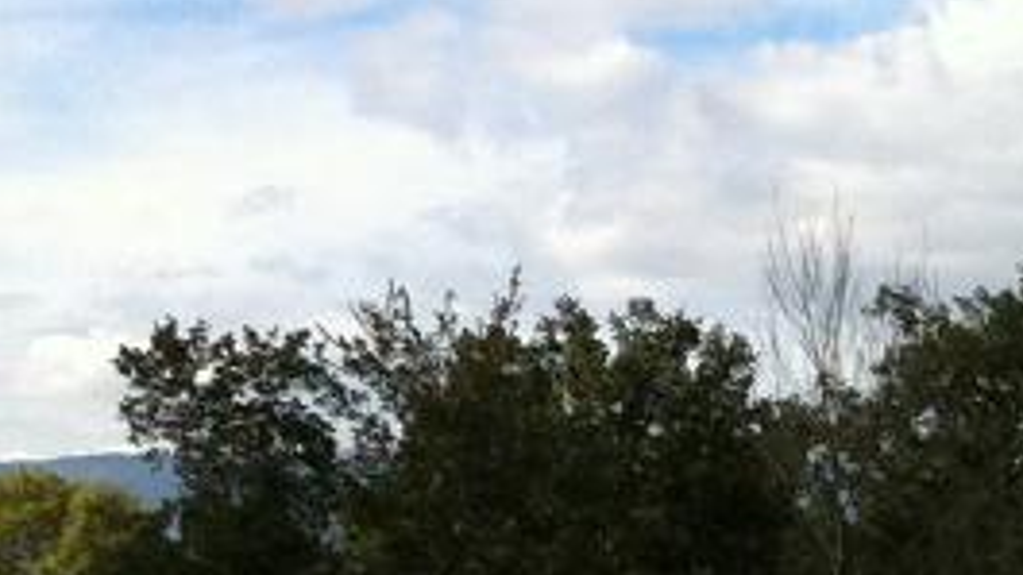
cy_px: 702
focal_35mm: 184
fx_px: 4991
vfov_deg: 6.6
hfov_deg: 10.6
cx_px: 2096
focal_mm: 3.85
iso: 80
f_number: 2.8
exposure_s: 1/973
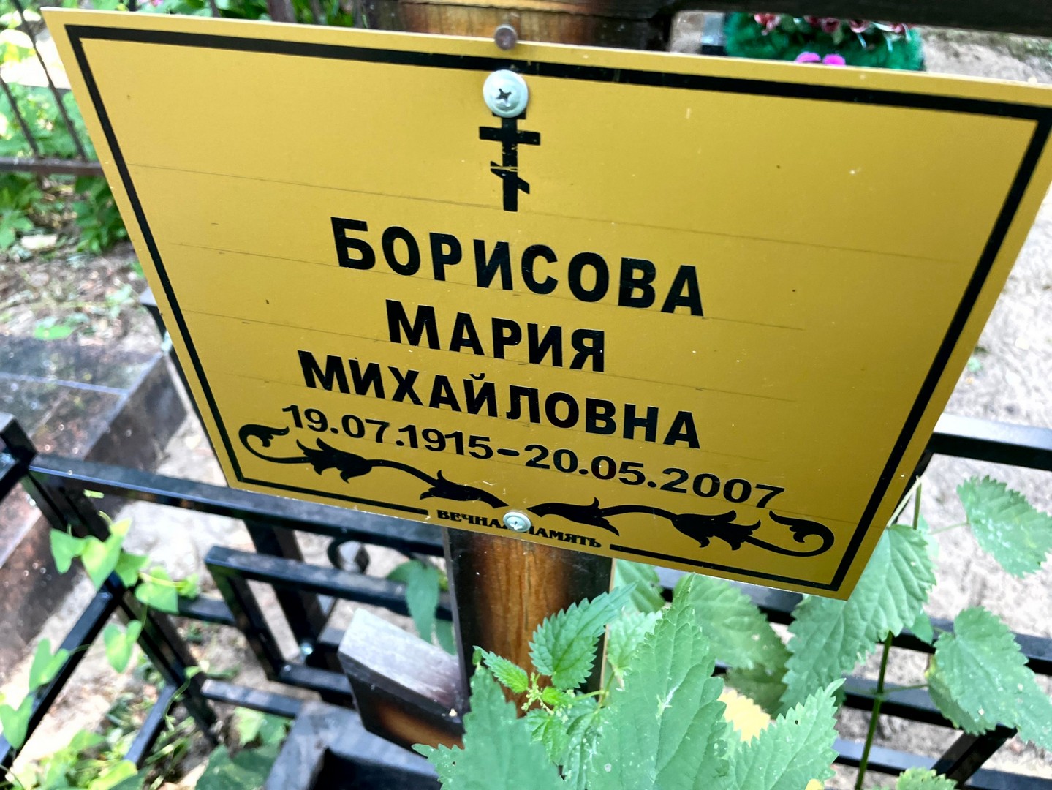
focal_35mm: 26
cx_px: 526
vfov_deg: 53.1
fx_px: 790
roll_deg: +0.4
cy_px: 395
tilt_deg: -43.8
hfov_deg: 67.3
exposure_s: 1/121
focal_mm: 4.2
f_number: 1.6
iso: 125
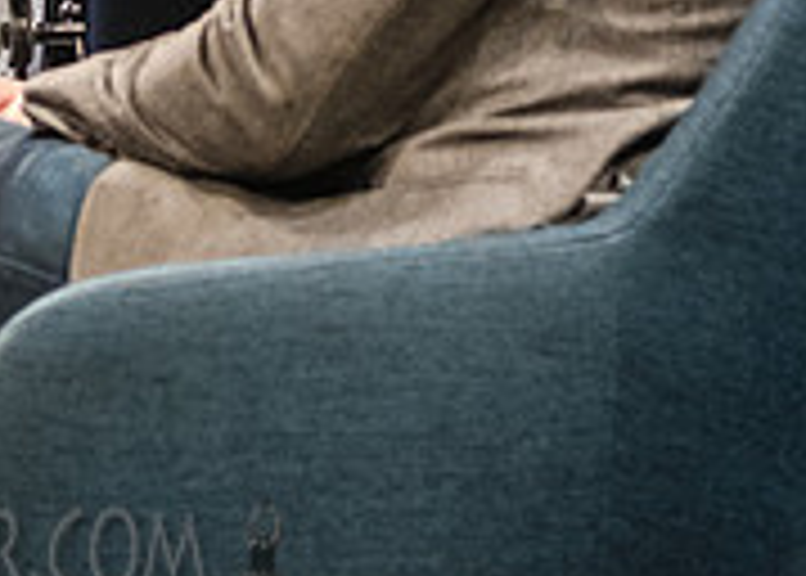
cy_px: -335
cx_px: -41
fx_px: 13923
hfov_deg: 3.3
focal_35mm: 608
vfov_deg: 2.4
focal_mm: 155
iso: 3200
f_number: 4
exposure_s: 1/320
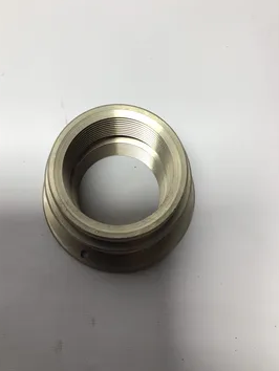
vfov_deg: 52.6
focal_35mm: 35
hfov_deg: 40.7
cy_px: 174
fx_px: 376
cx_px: 125
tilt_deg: -77.0
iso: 25
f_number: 2.4
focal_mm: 3.3
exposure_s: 1/120
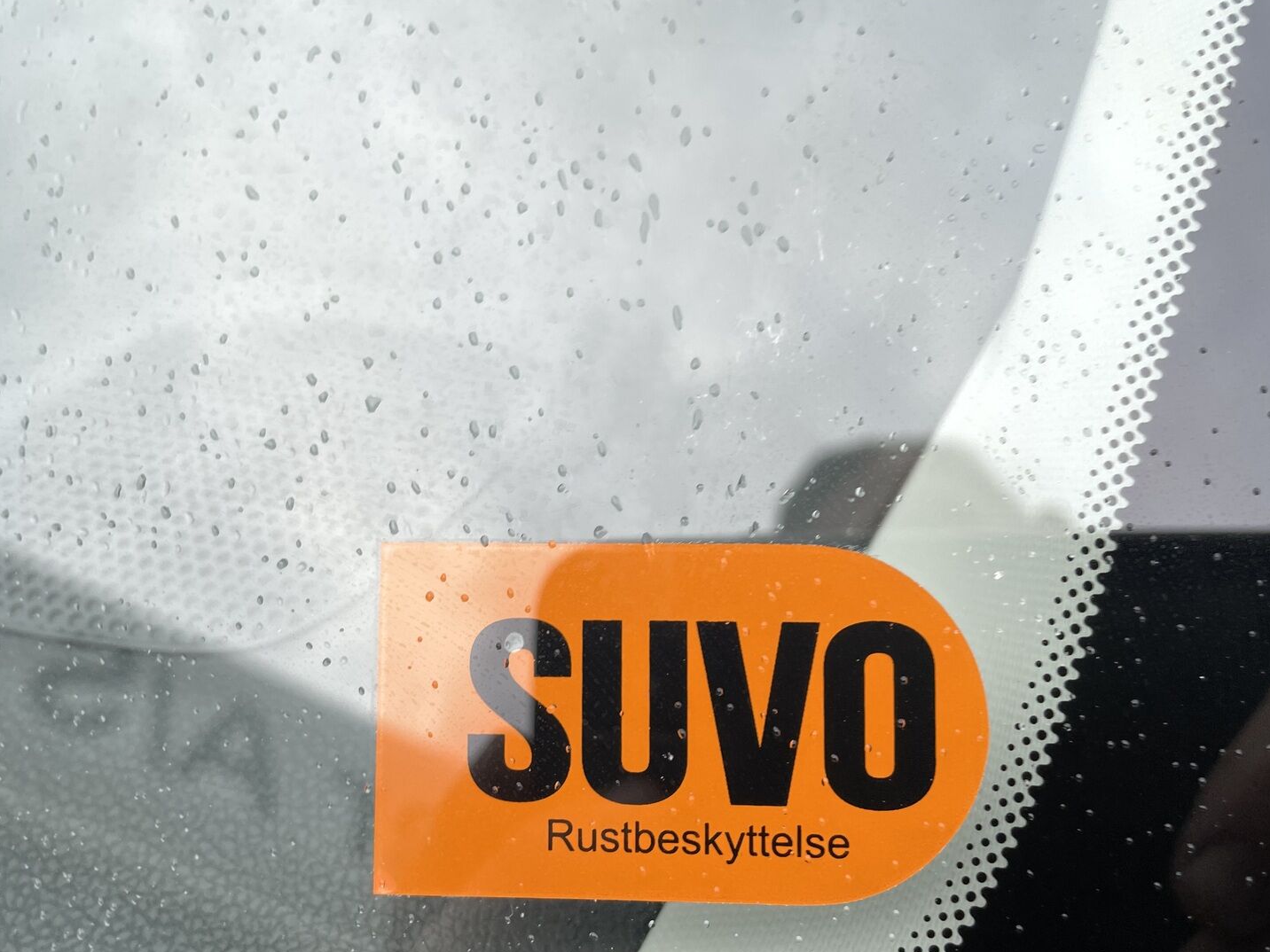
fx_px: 1137
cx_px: 571
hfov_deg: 58.2
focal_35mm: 31
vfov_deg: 45.3
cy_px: 559
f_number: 1.6
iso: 32
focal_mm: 4.2
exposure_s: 1/231
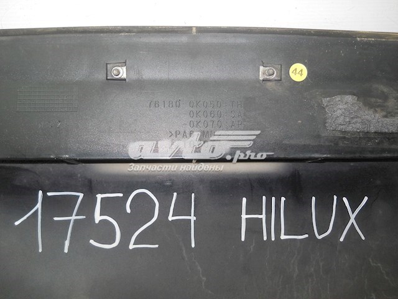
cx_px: 199
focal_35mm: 41
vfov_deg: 35.1
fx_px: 471
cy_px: 150
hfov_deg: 45.8
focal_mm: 6.72
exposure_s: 1/30
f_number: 5.5
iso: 100
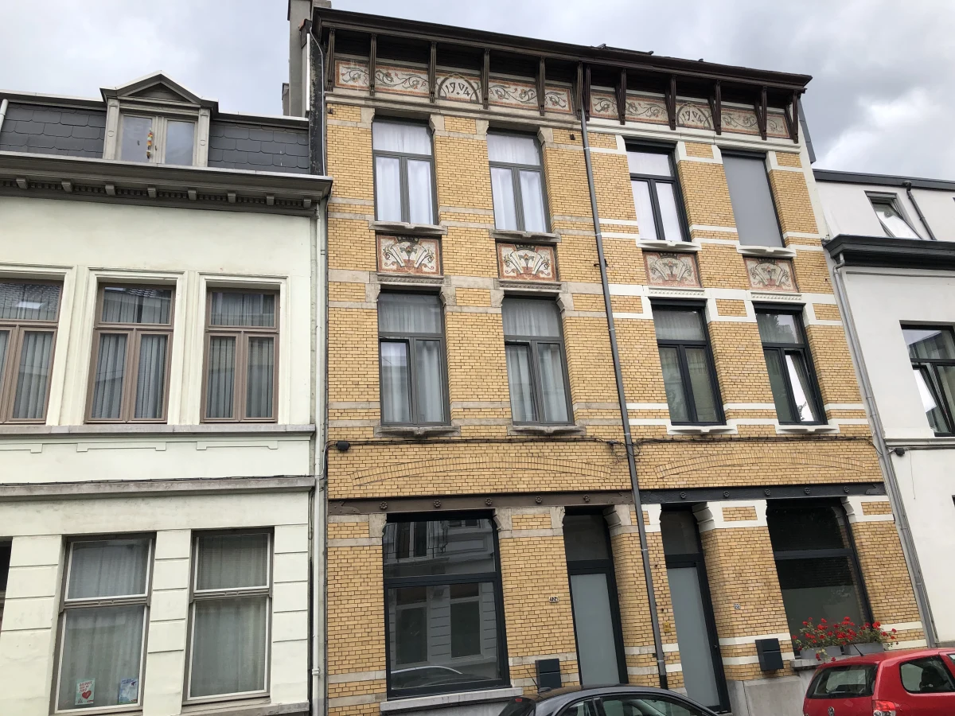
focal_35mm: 28
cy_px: 358
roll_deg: +4.7
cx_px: 478
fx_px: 772
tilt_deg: +22.2
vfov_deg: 49.7
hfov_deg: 63.4
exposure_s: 1/813
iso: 20
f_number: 1.8
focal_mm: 4
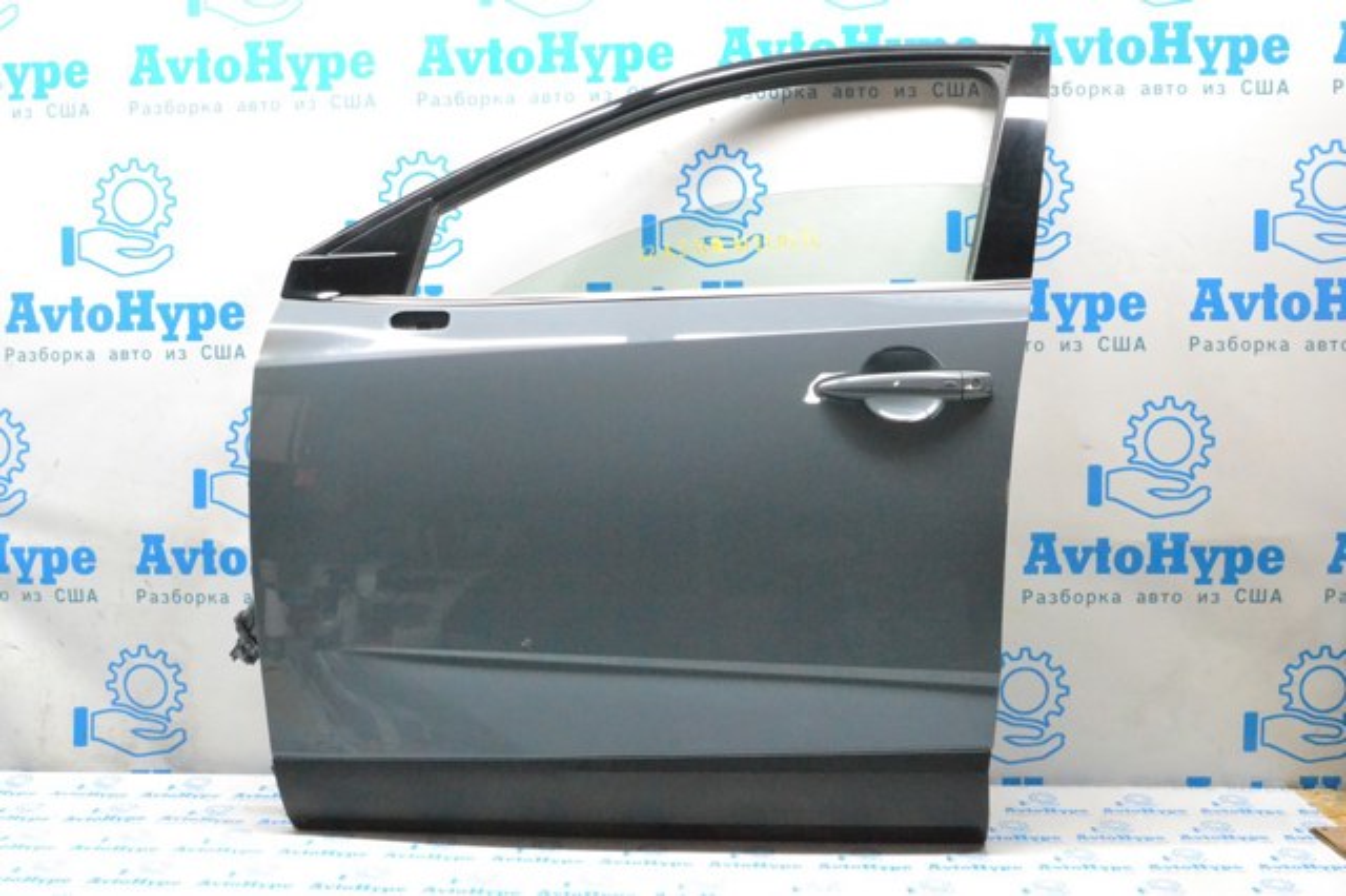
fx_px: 1345
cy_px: 448
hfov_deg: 53.2
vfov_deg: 36.8
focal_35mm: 36
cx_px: 673
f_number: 13
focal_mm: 24
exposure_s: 1/50
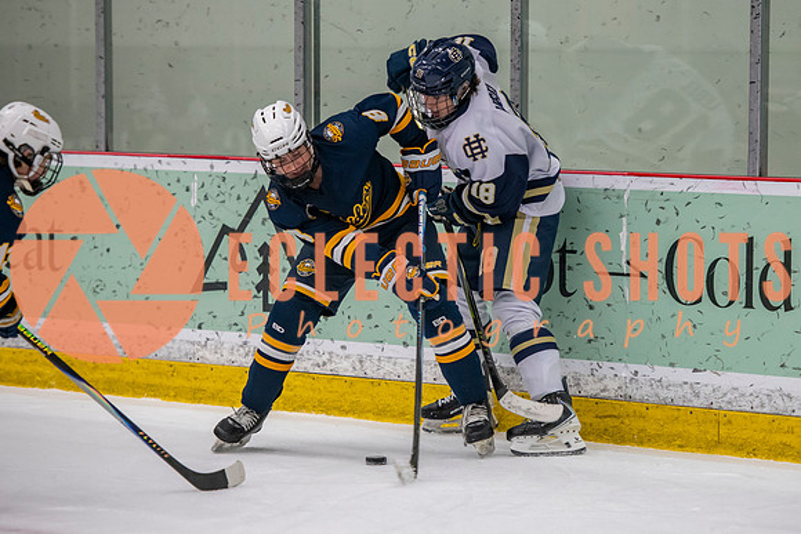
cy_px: 275
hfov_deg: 10.2
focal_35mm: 201
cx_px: 468
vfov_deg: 6.9
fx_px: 4465
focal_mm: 155
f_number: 3.2
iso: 2000
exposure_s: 1/640
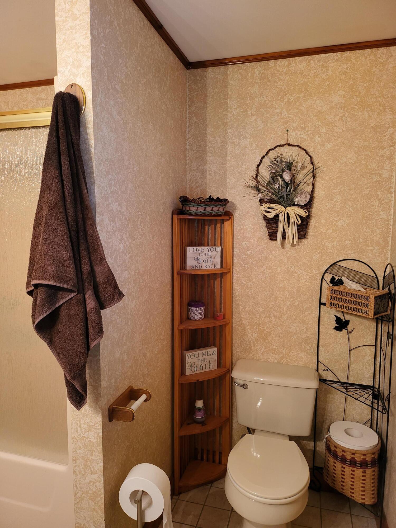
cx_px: 198
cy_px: 264
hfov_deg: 56.8
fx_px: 366
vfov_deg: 71.6
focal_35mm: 24
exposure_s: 1/40
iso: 250
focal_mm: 5
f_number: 1.8
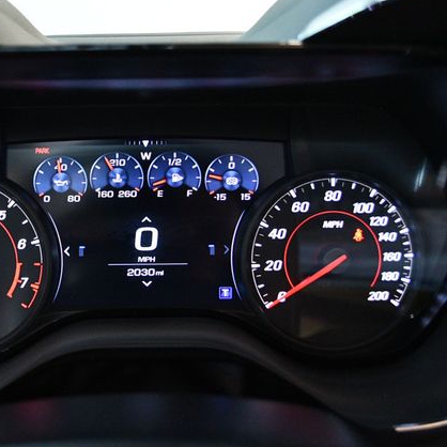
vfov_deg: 42.8
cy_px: 220
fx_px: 570
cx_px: 139
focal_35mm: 39
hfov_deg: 42.1
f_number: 3.8
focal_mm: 20
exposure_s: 1/60
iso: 4000
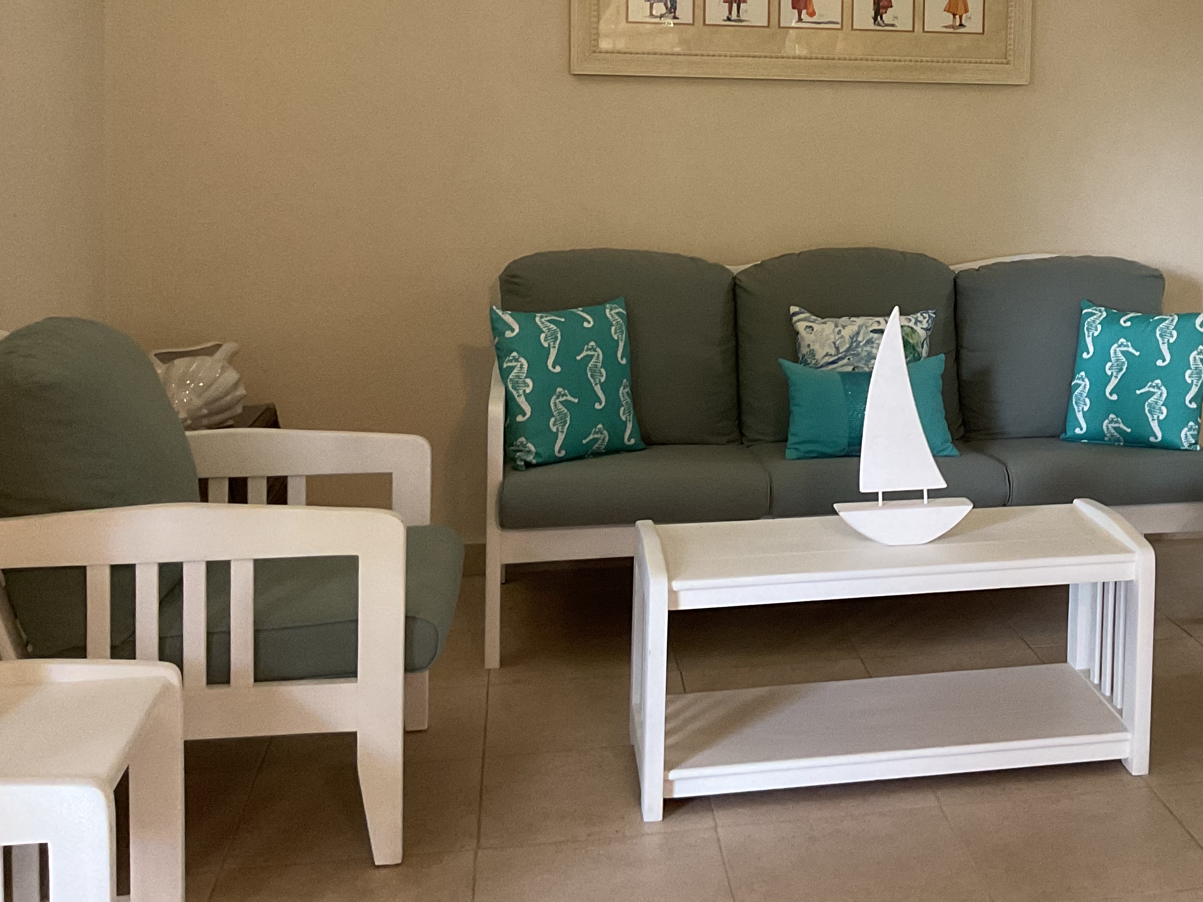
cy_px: 178
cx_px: 1000
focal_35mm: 50
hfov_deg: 36.6
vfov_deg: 28.5
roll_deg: -0.3
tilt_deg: -3.1
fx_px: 1738
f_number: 1.8
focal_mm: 3
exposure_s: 1/50
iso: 160
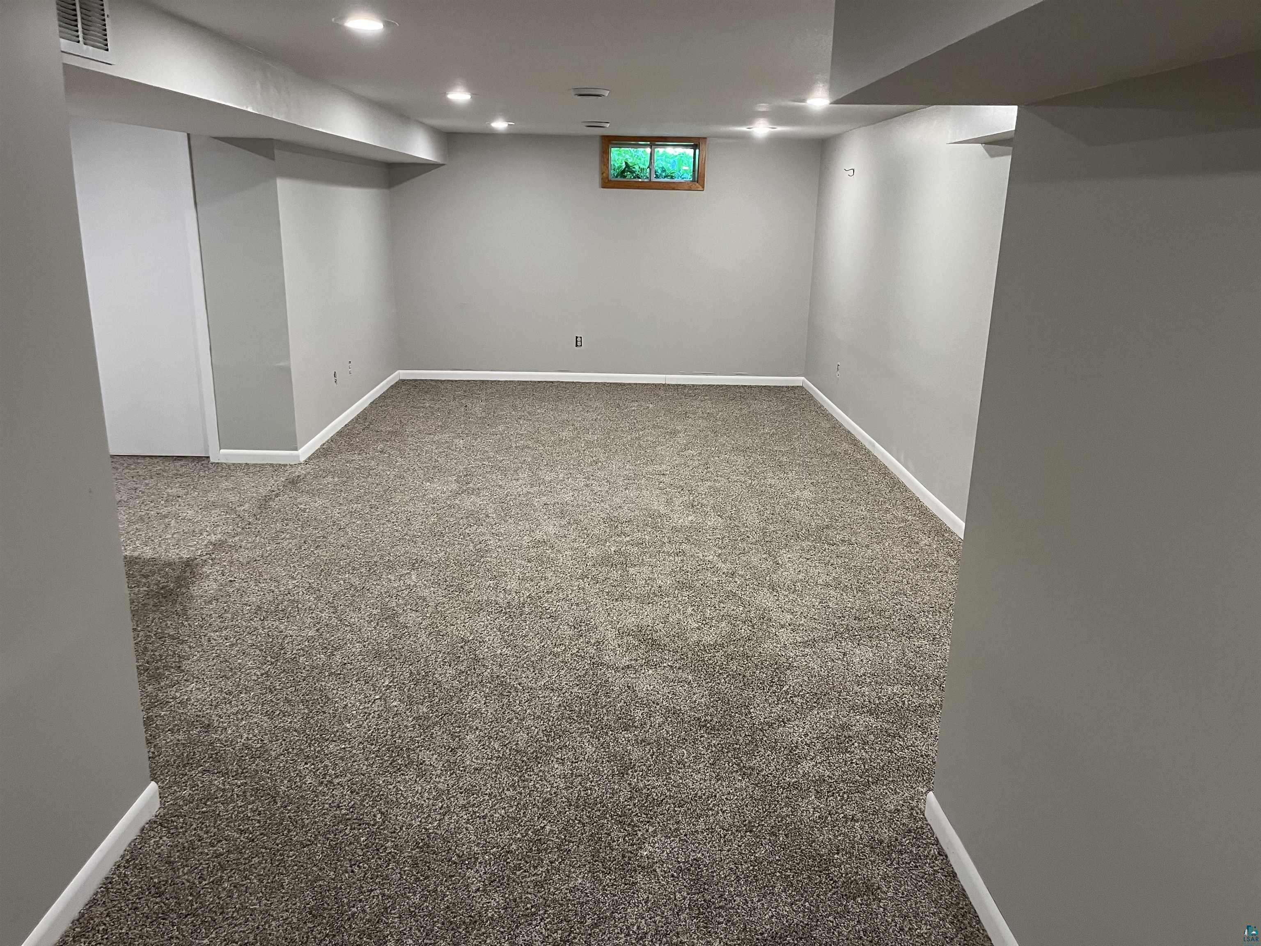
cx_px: 630
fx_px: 947
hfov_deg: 67.3
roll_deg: -0.4
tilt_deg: -15.6
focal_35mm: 26
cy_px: 473
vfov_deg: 53.1
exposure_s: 1/60
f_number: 1.6
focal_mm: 5.1
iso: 200
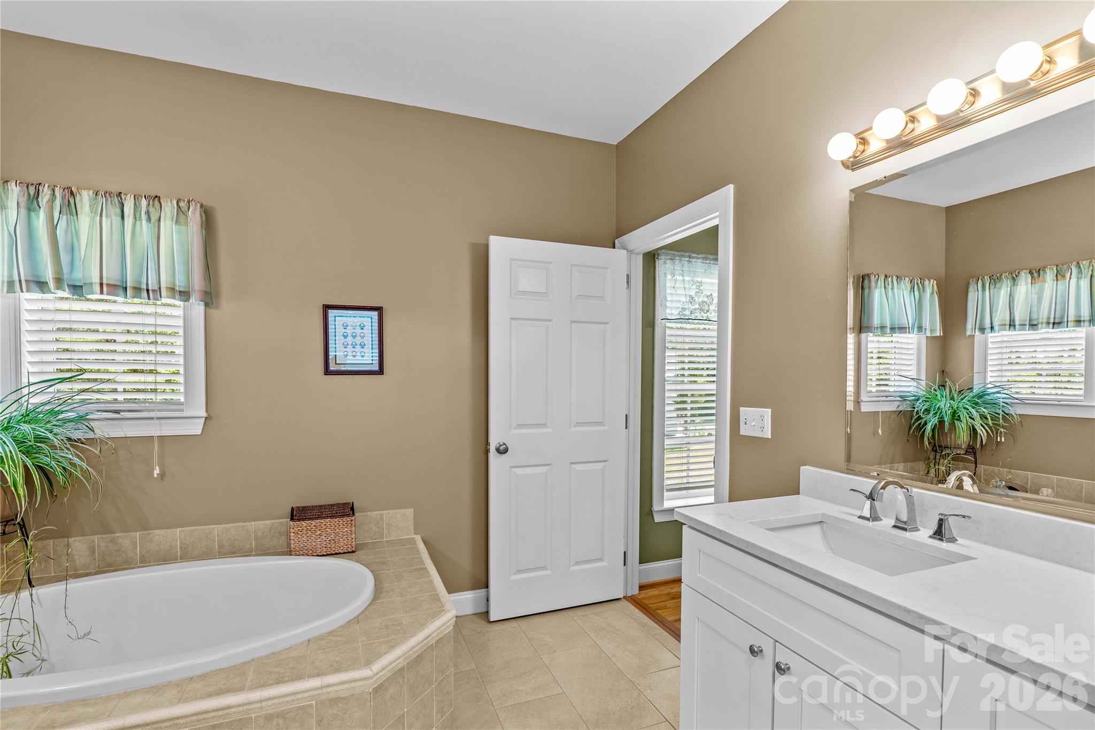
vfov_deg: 73.7
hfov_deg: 96.7
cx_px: 548
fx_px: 487
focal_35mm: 16
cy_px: 365
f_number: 8
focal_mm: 16
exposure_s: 1/3
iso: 100
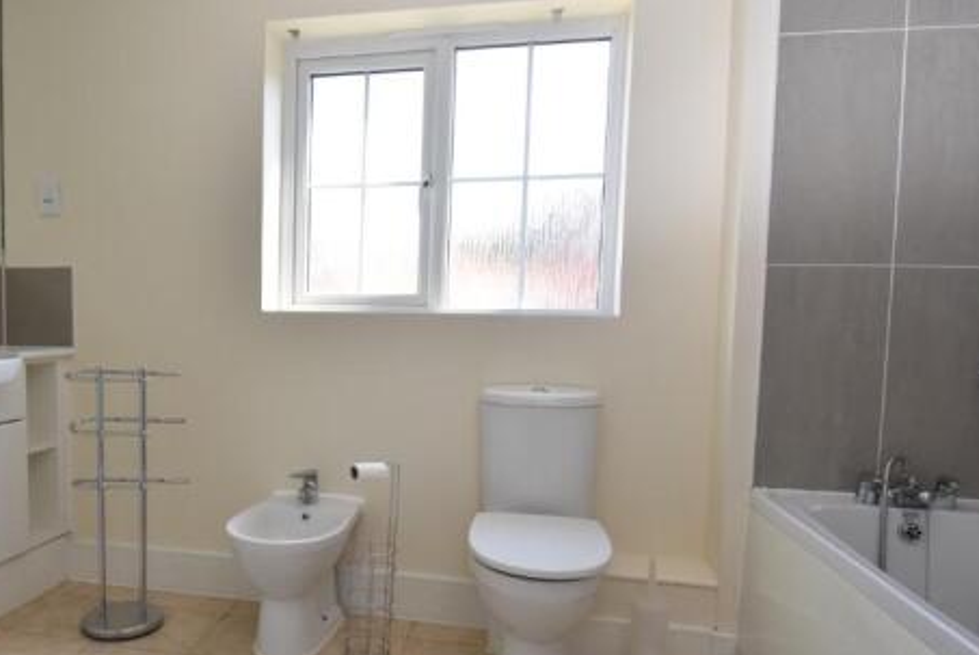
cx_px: 336
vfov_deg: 49.5
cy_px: 366
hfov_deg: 67.7
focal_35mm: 26
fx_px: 708
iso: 450
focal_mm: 12
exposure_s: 1/125
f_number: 5.6
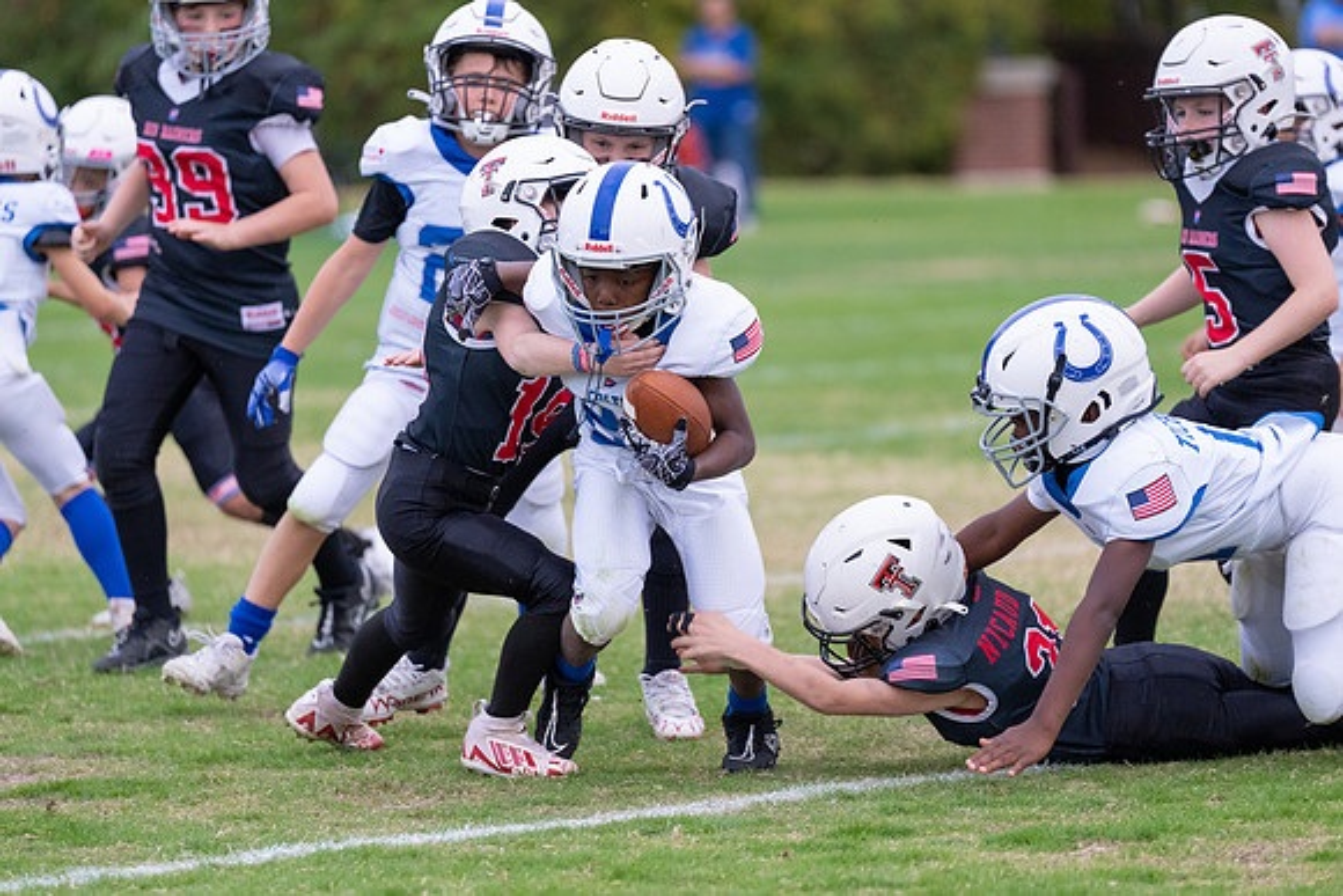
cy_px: 448
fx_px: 9011
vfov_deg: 5.7
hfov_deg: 8.5
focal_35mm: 242
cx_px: 672
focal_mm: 200
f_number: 2.8
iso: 2000
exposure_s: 1/1250
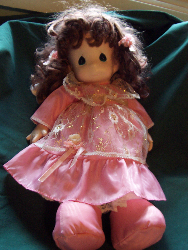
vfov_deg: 50.1
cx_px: 94
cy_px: 125
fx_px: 268
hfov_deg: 38.7
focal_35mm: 37
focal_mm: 5.6
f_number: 2.8
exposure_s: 1/15
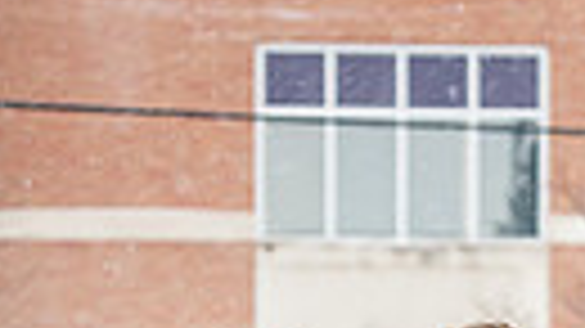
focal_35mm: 457
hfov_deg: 4.7
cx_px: 472
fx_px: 7086
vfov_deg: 2.6
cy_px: 690
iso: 320
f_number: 4
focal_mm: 98
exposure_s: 1/160
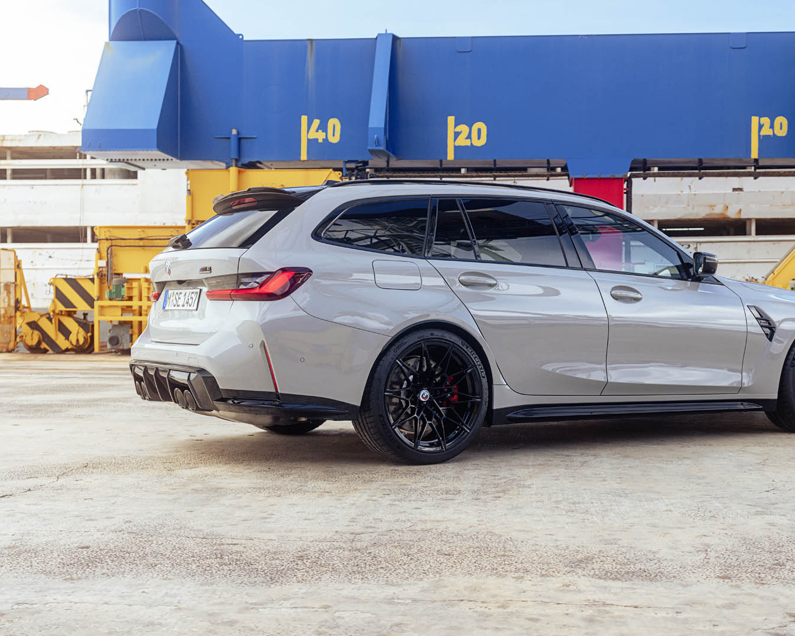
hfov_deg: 39.4
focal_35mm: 47
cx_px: 459
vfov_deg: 32.1
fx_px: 1106
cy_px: 338
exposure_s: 1/320
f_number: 4
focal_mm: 35
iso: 320
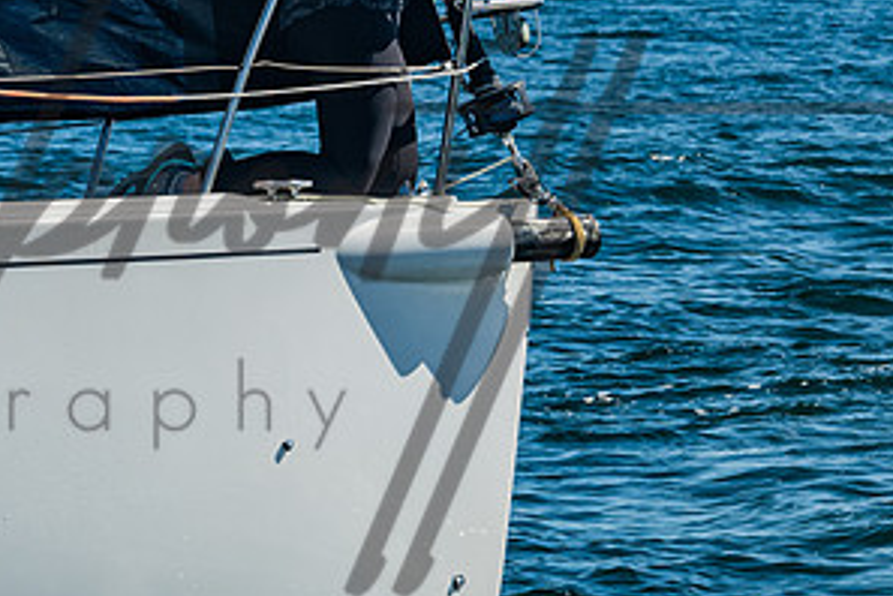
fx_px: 7590
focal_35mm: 306
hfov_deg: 6.7
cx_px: 424
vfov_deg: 4.5
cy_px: -18
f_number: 10
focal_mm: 101
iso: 400
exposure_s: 1/400
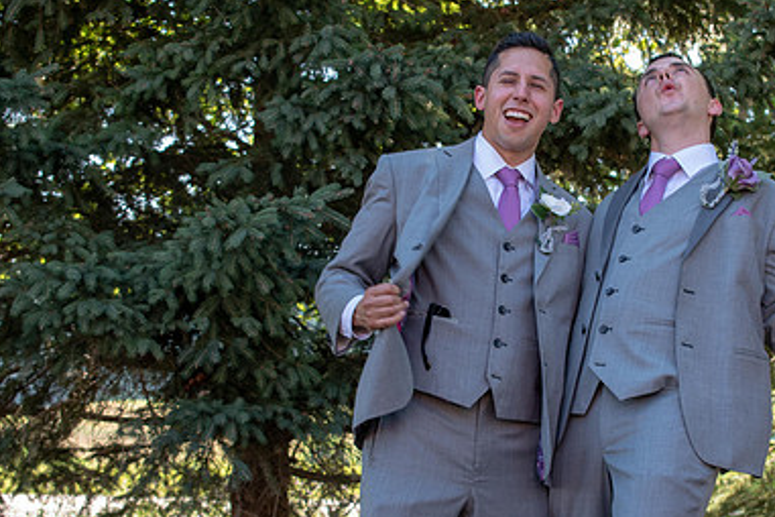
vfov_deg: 14.2
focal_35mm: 96
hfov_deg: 21.1
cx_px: 557
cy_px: 337
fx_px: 2067
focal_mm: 42
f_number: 6.3
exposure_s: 1/160
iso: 400
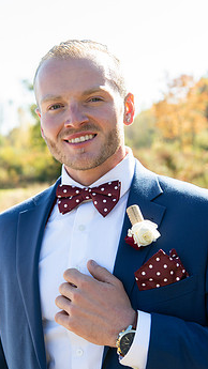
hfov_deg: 17.0
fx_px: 696
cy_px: 198
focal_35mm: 71
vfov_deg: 29.7
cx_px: 114
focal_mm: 52
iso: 100
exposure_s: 1/125
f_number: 5
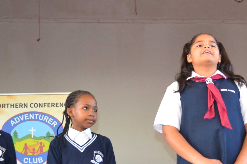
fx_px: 707
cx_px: 230
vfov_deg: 13.3
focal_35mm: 103
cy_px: 110
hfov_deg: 19.4
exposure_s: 1/60
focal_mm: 34
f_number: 5
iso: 1800
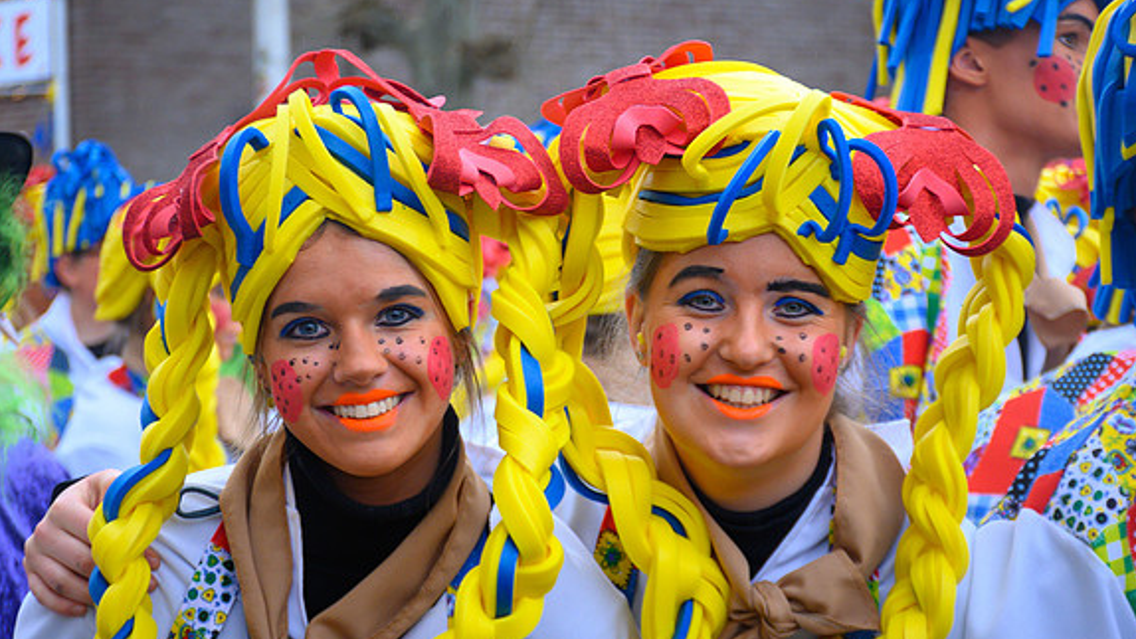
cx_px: 559
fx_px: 3916
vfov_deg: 9.3
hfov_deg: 16.5
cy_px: 320
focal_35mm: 130
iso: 400
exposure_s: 1/250
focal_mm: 75
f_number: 5
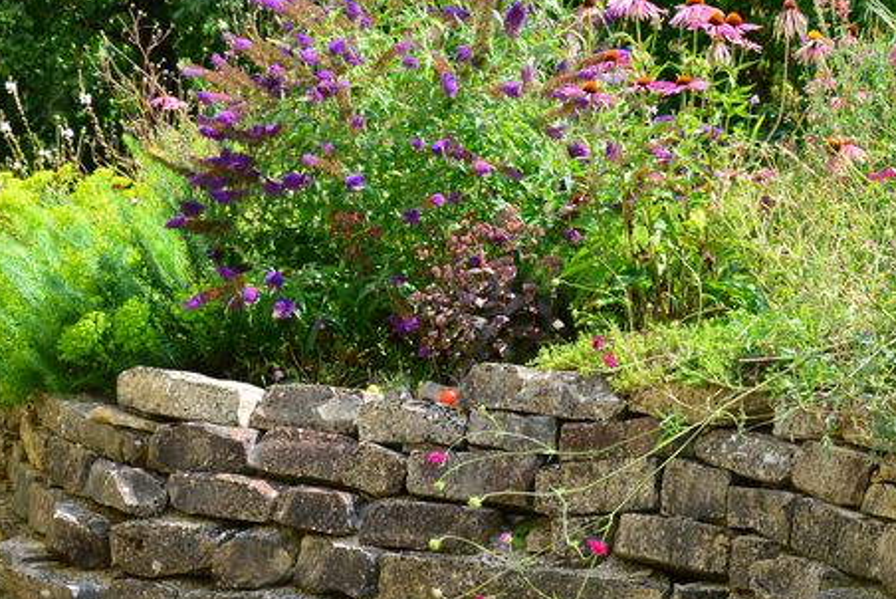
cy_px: 260
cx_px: 547
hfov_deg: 19.2
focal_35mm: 106
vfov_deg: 12.9
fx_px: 2640
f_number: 8
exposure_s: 1/250
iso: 200
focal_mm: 40
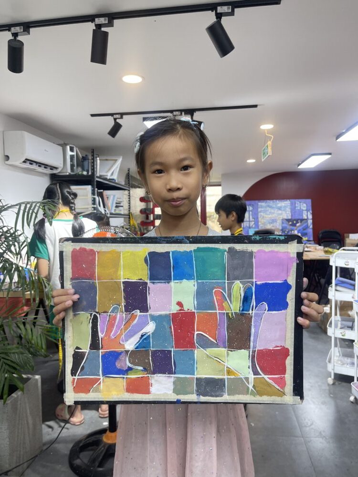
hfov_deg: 53.1
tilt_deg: -2.5
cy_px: 238
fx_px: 359
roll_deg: +0.4
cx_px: 179
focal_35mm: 26
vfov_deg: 67.3
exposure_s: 1/100
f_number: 1.6
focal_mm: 5.1
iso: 80
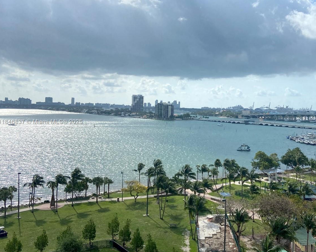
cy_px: 122
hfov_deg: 49.2
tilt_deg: -1.8
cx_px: 217
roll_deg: -2.8
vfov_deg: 41.1
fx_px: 337
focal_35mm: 36
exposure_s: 1/5495
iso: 32
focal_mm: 4.25
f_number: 1.8
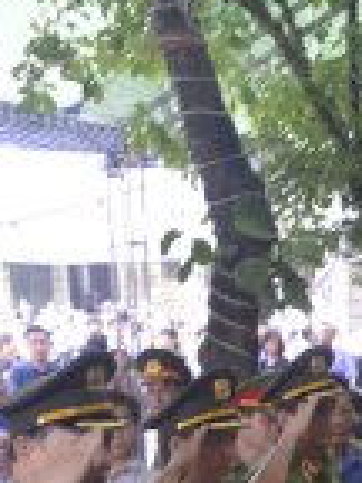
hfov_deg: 15.5
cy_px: 589
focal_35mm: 89
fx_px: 1241
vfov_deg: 20.5
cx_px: 525
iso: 1000
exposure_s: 1/125
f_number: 4.5
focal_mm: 20
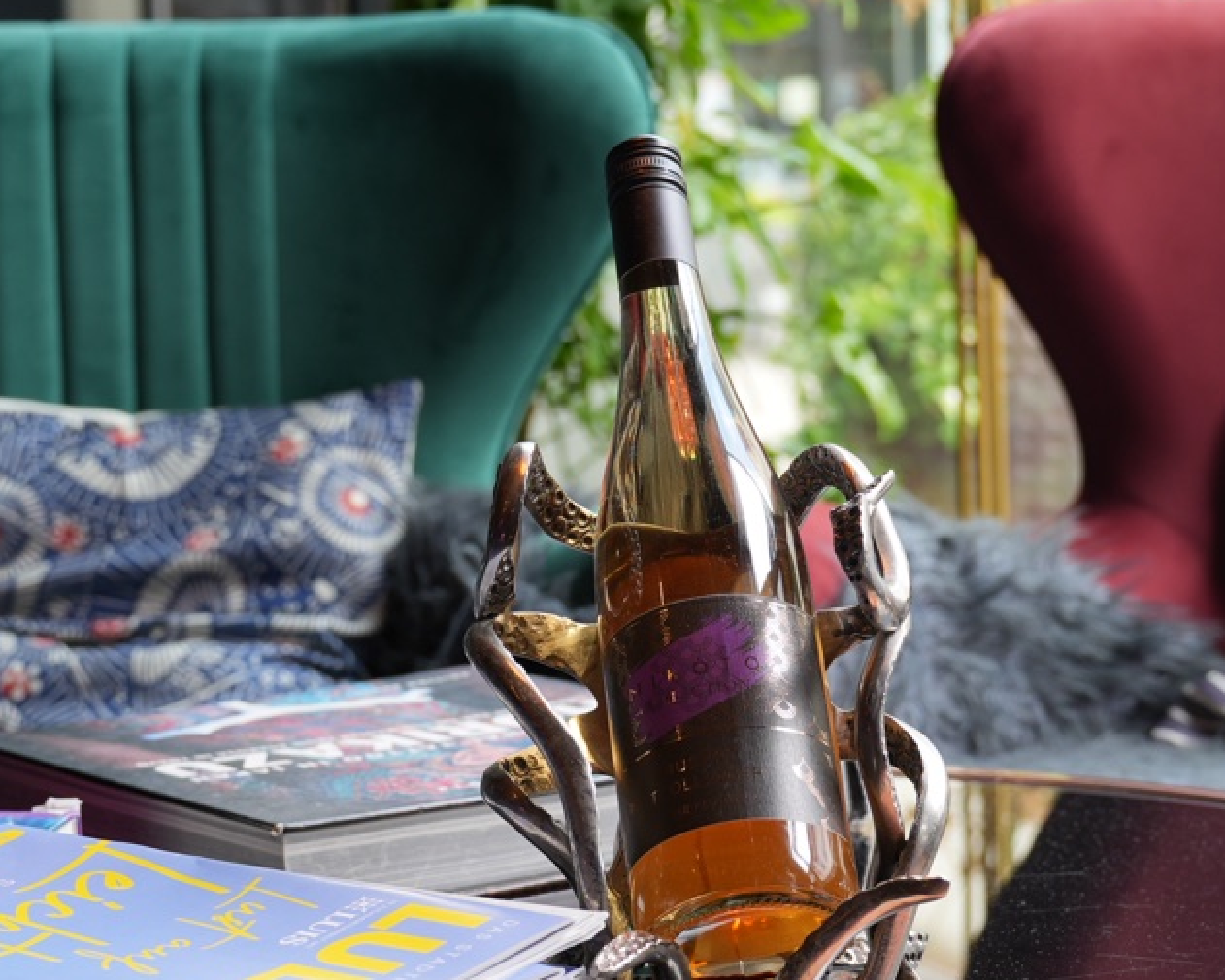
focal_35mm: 91
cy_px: 580
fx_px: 3300
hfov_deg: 21.0
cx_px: 528
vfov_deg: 16.9
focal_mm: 34
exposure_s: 1/60
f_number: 4
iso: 160
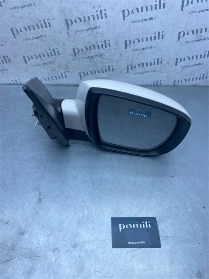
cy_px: 140
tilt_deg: -47.8
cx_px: 104
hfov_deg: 53.1
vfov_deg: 67.3
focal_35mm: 26
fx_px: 209
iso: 32
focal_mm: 4.25
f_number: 1.8
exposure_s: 1/1025
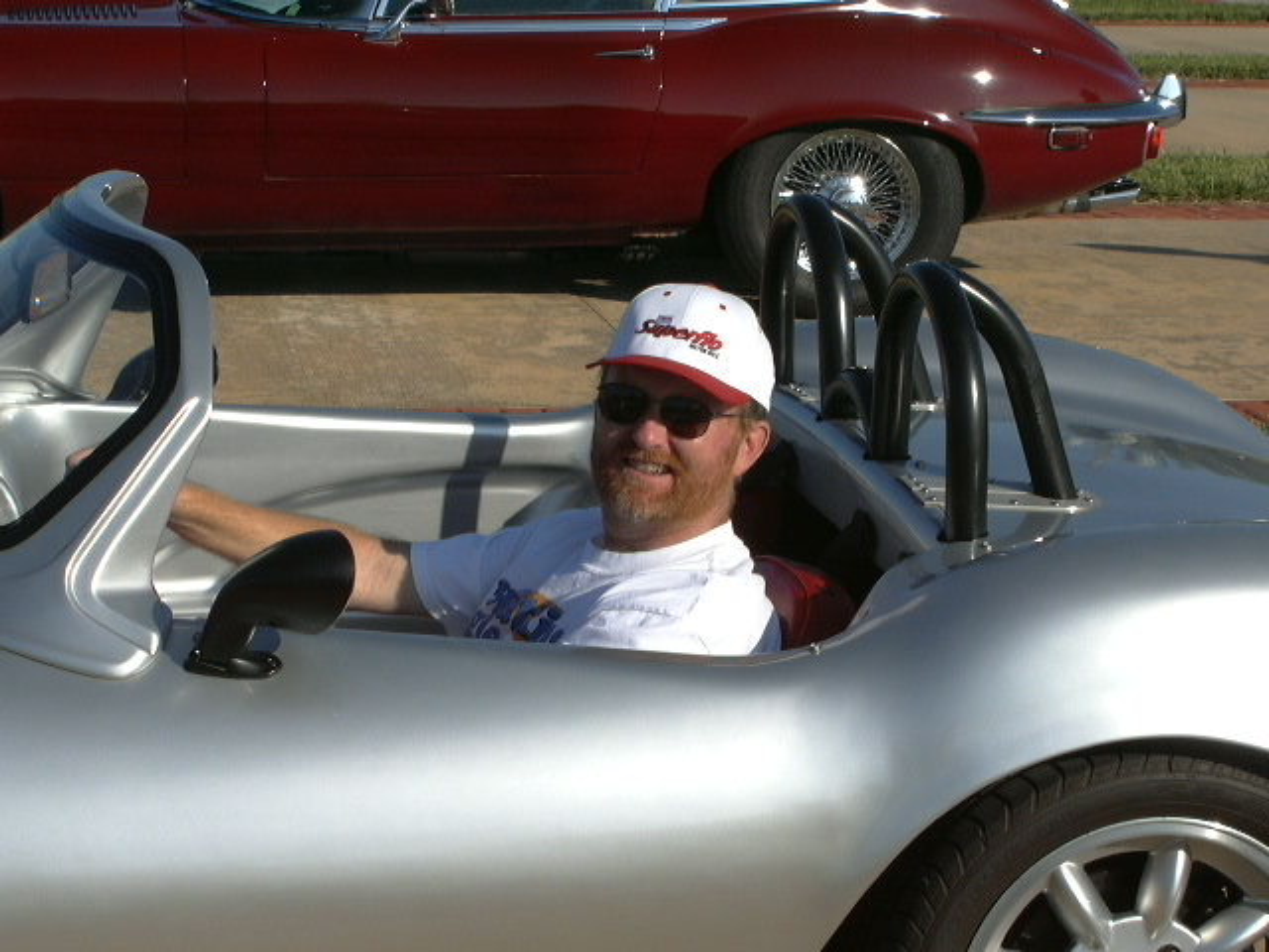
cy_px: 476
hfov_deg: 18.7
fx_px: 3849
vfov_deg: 14.1
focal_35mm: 105
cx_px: 634
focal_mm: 16.2
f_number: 12.75
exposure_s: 1/162
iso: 100
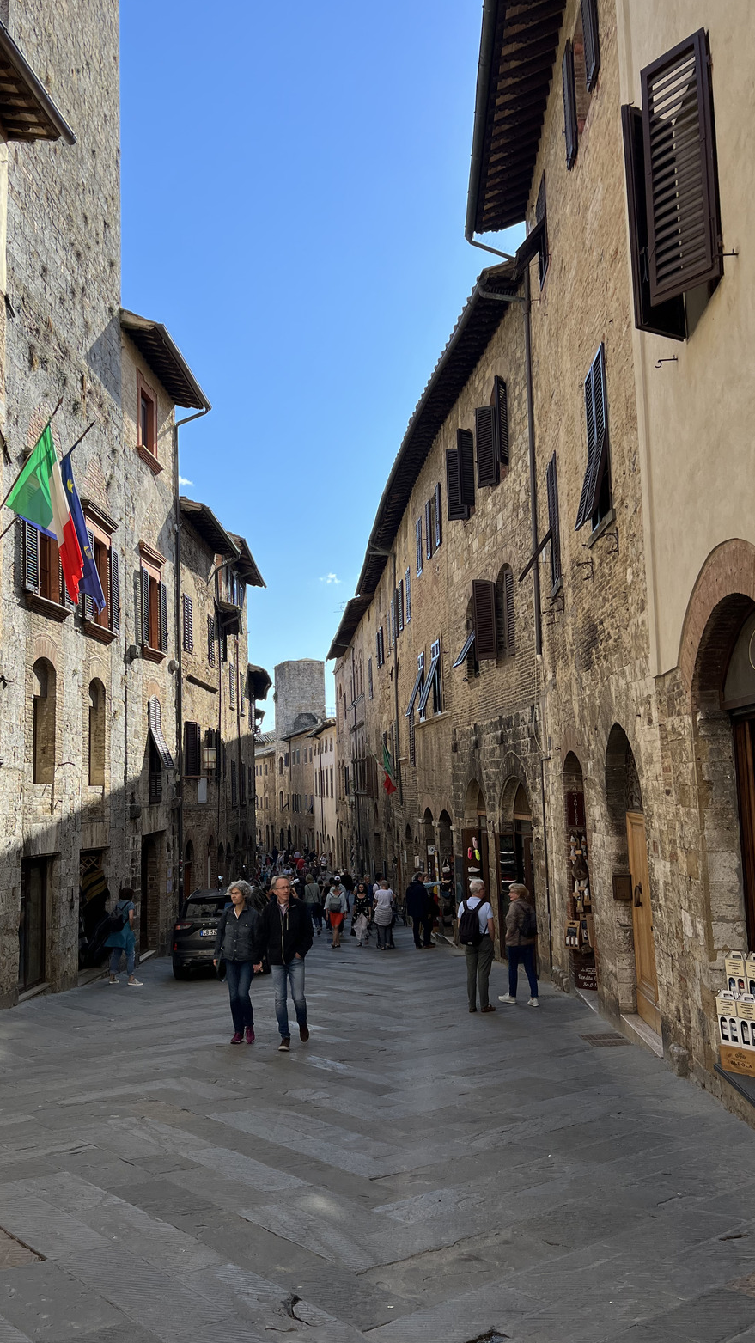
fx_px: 1032
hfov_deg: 39.9
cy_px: 682
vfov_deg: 66.1
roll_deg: +1.3
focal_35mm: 29
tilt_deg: +5.9
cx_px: 287
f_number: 1.5
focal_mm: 5.7
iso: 50
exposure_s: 1/2762
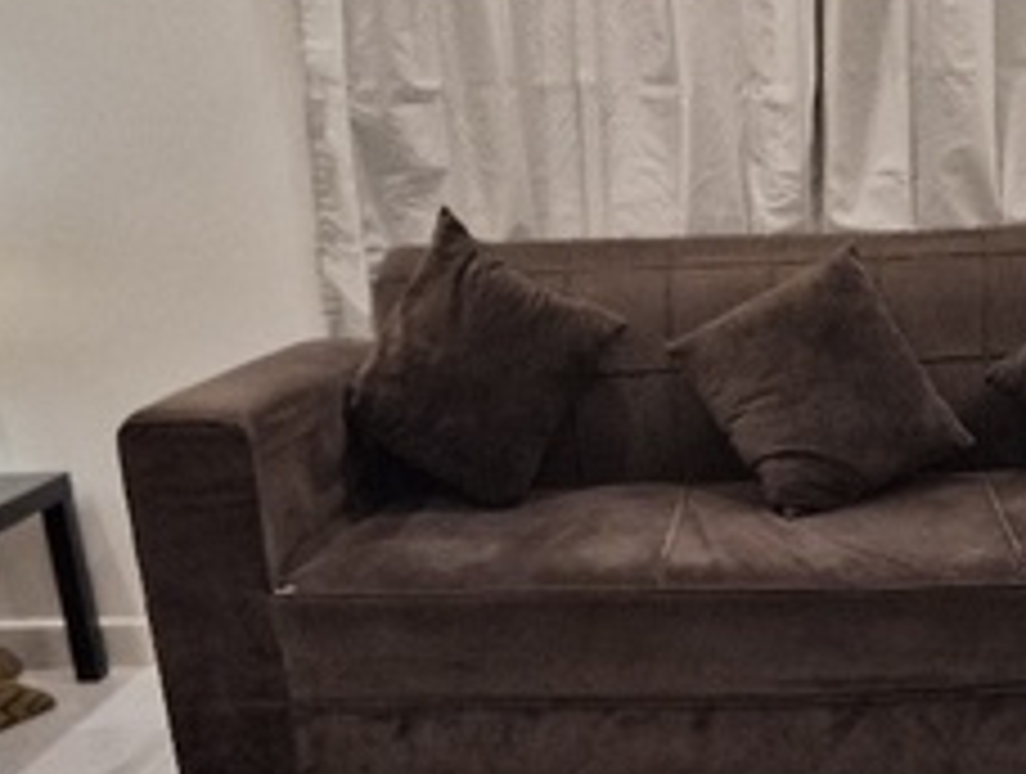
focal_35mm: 46
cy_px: 632
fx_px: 1366
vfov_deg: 30.8
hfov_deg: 40.4
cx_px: 727
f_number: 1.8
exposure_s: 1/120
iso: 500
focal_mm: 5.4
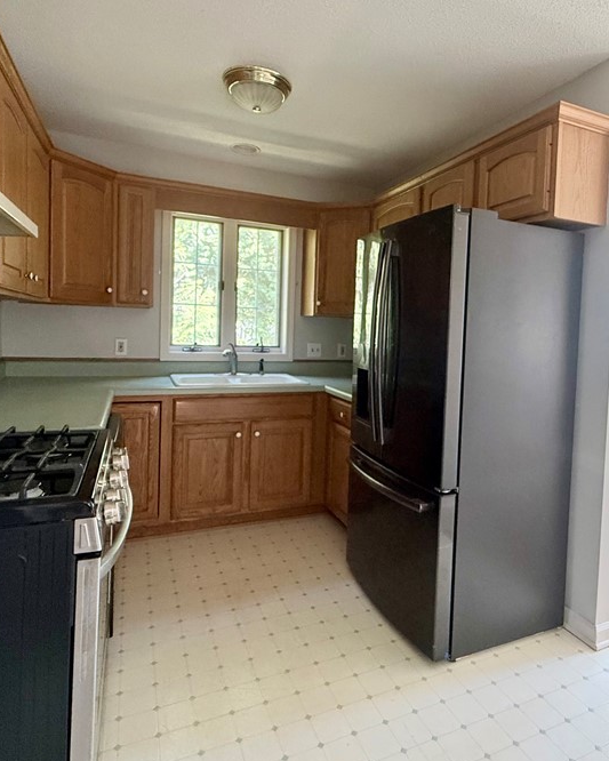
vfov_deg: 77.5
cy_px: 347
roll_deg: -2.1
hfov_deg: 65.2
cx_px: 353
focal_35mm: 21
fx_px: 473
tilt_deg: -1.9
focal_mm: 2.22
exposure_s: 1/99
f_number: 2.2
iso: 320
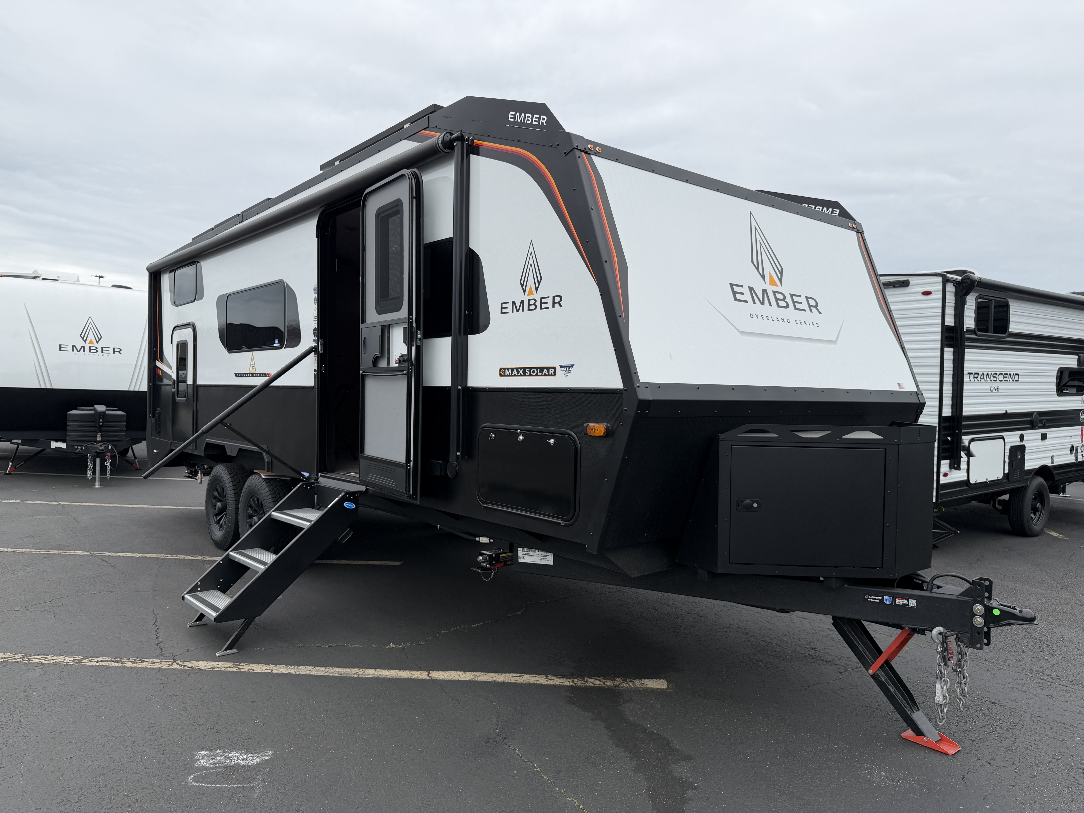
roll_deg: -1.9
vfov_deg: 56.8
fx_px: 752
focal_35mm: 24
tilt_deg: +0.7
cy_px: 406
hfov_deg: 71.6
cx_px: 542
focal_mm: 6.76
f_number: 1.78
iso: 80
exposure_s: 1/3759
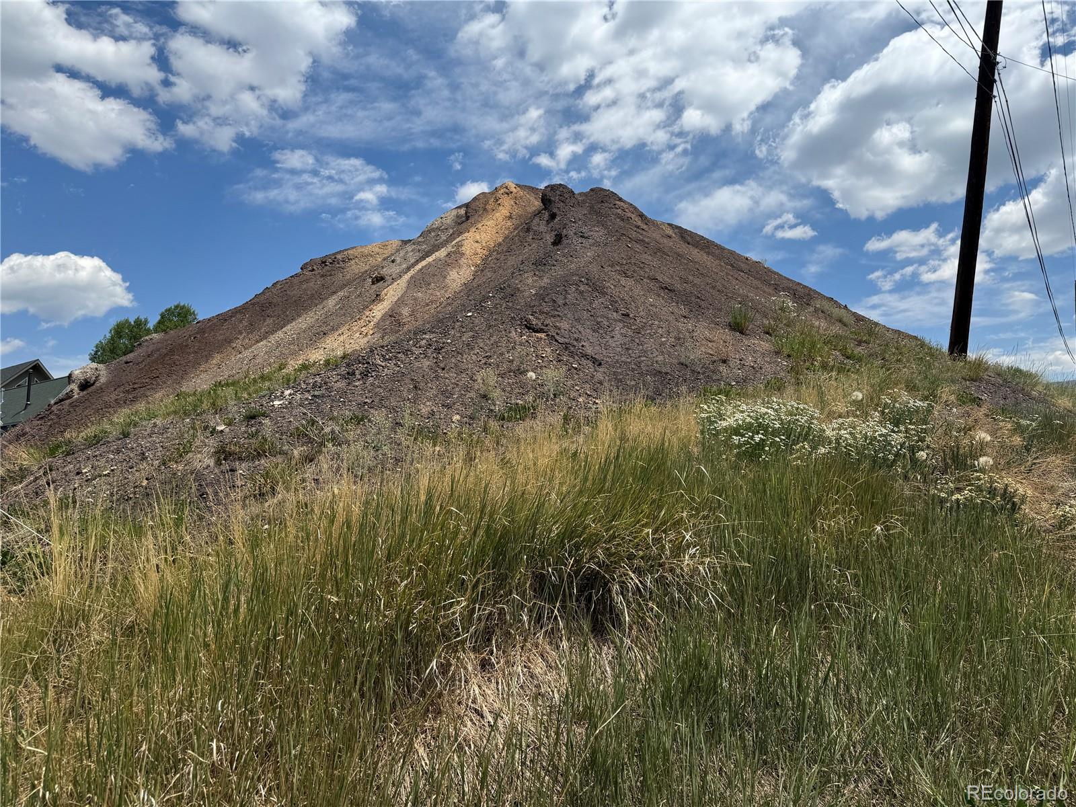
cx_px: 538
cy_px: 404
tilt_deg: +5.3
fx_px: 746
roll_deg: +0.8
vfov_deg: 56.8
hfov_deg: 71.6
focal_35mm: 24
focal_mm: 6.76
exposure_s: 1/4950
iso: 80
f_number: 1.78
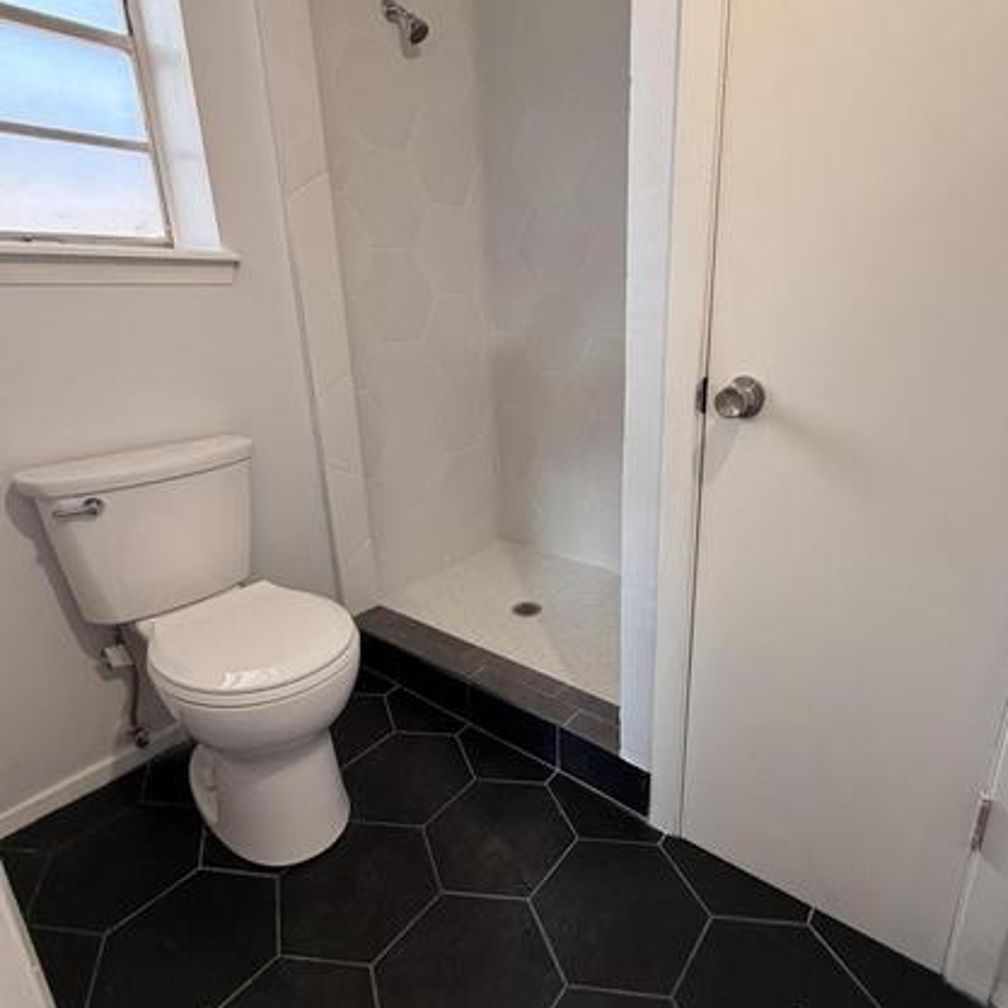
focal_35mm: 19
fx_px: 626
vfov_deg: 77.7
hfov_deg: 77.6
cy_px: 493
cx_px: 541
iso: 250
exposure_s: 1/60
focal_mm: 2.22
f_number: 2.2
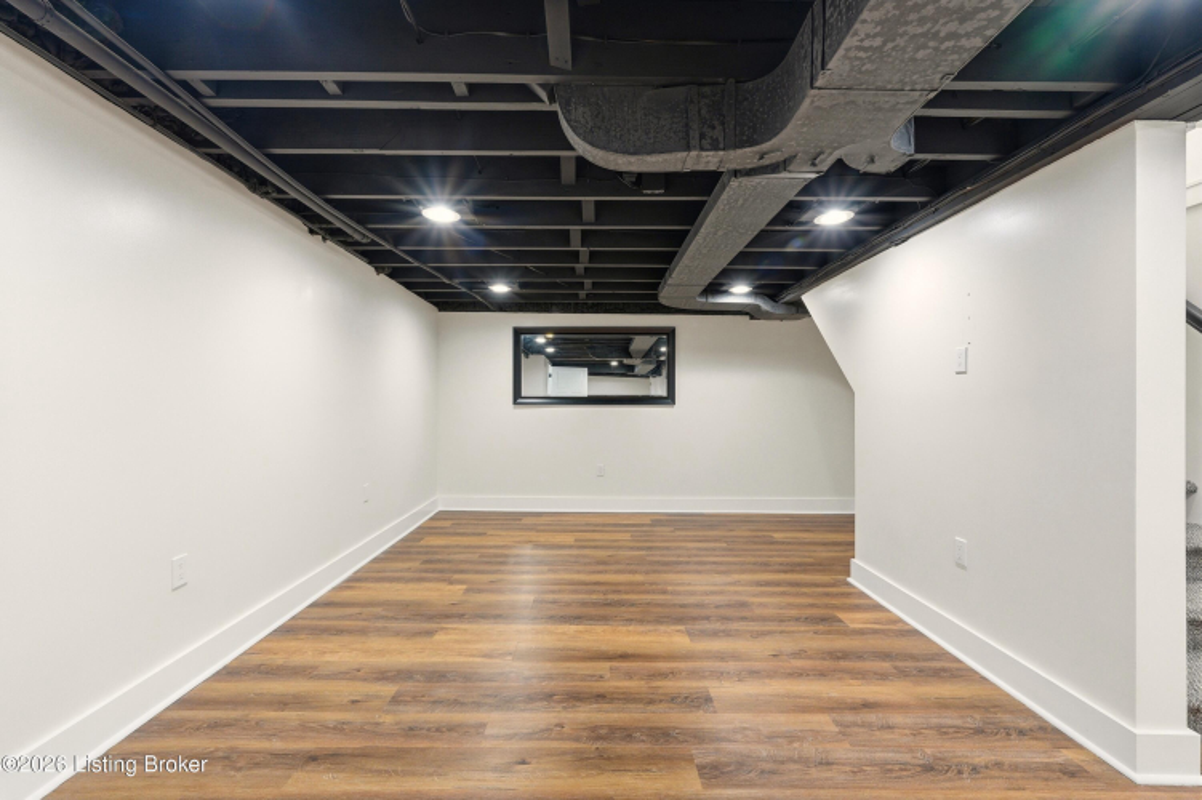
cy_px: 400
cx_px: 601
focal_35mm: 15
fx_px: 501
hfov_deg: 100.4
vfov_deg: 77.3
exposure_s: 1/80
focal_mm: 10
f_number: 9
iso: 400
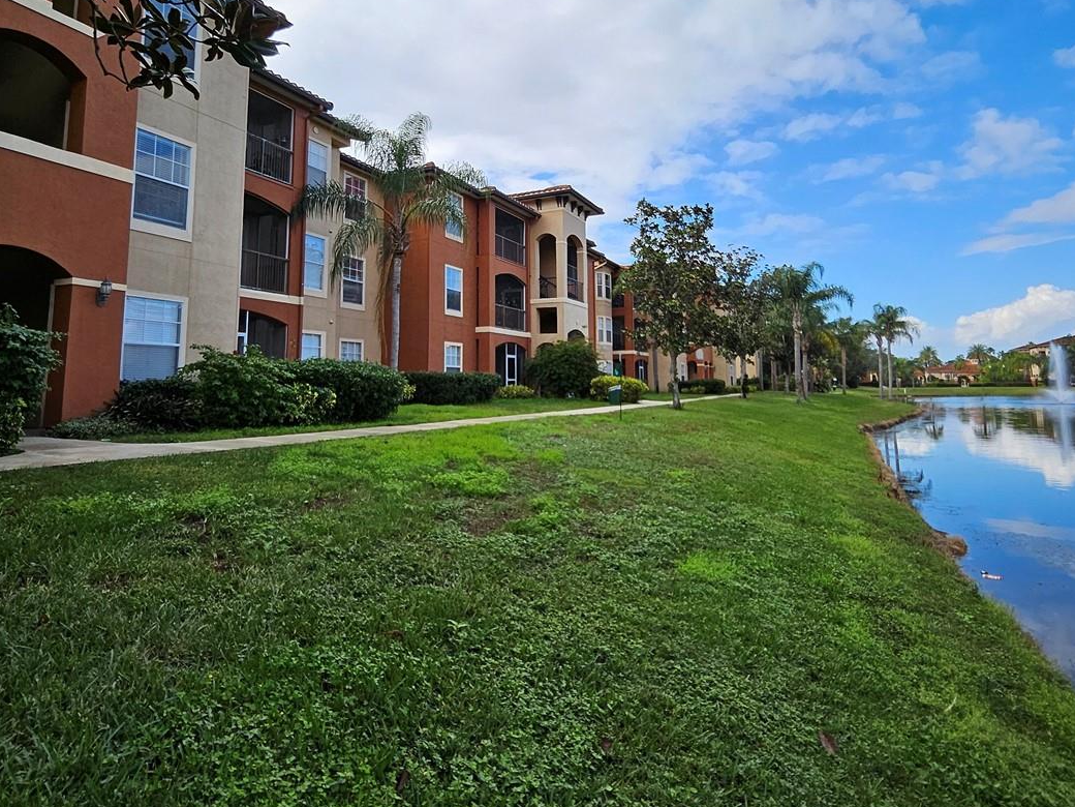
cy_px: 308
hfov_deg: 81.7
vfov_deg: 65.1
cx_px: 509
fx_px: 621
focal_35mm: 20
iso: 32
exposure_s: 1/924
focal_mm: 1.7
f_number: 2.2
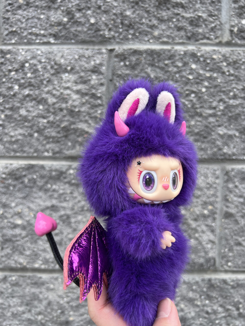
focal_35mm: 26
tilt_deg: -4.3
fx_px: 245
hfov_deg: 53.1
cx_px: 122
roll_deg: -1.0
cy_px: 163
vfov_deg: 67.3
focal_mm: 5.7
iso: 50
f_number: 1.5
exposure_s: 1/601
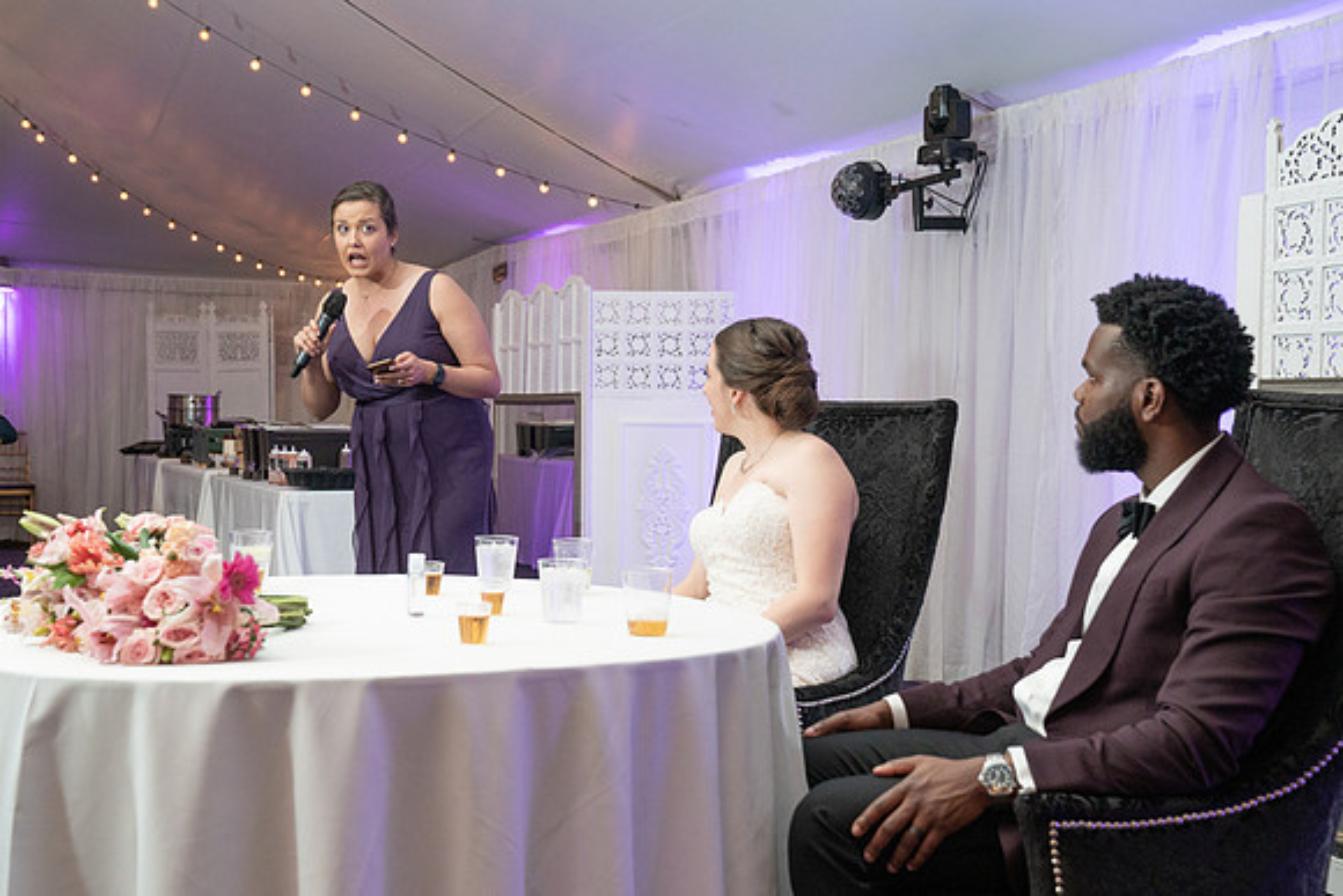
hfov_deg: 41.5
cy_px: 448
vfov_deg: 28.4
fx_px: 1771
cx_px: 672
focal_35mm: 47
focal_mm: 46
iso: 2000
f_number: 5.6
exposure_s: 1/100
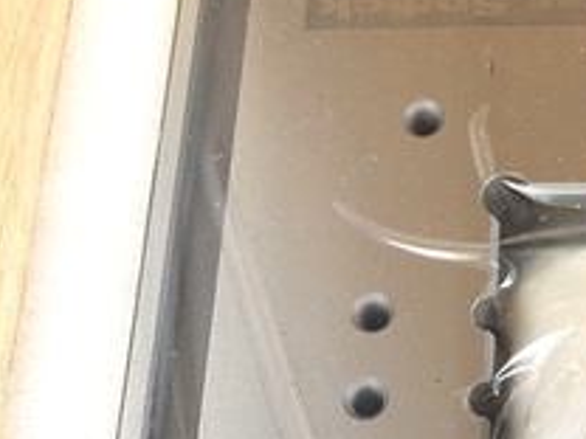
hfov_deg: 21.7
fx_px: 1456
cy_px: 405
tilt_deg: -69.9
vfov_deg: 16.9
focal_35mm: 86
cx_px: 625
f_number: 1.8
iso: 40
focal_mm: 3.99
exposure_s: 1/15
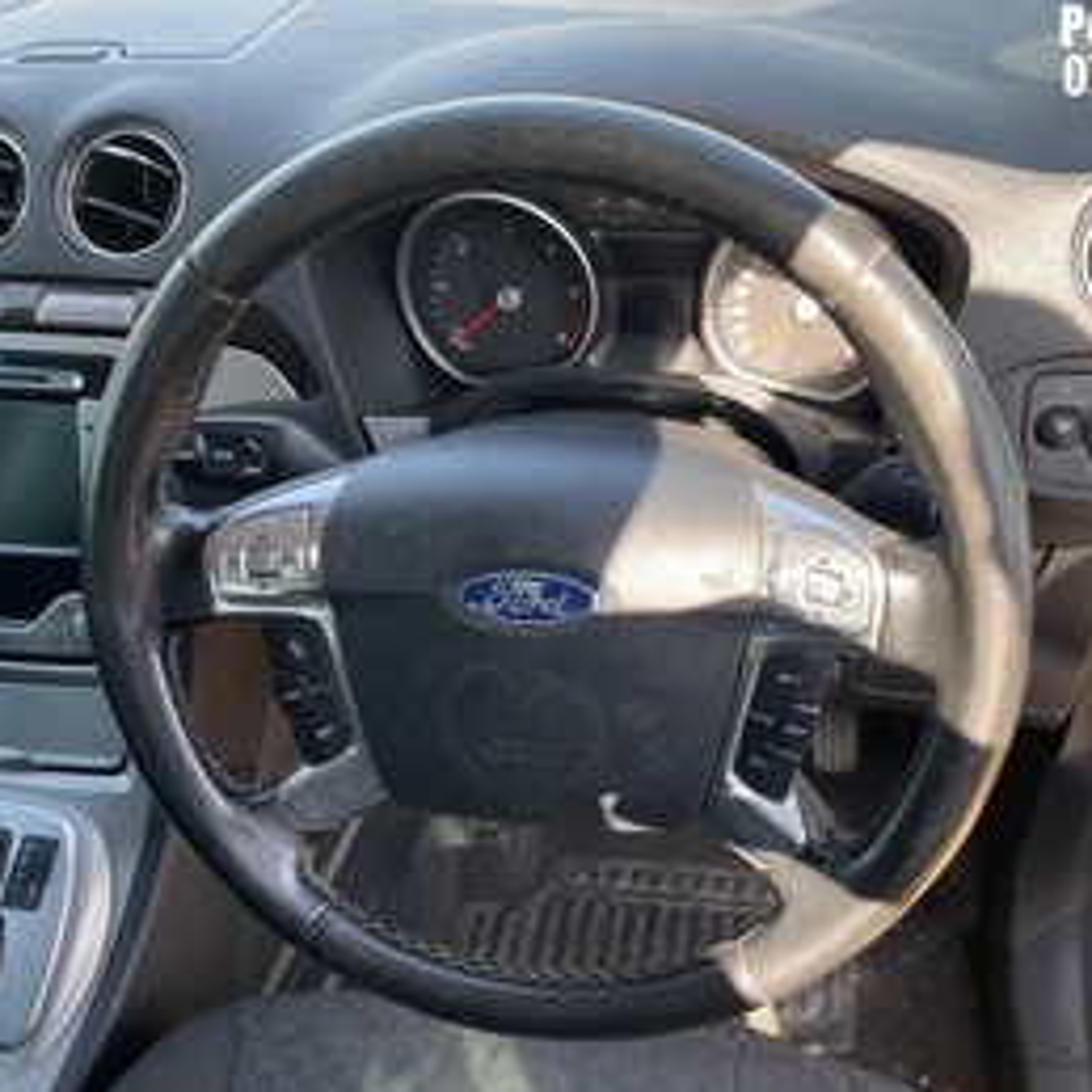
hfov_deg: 52.3
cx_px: 628
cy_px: 548
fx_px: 1106
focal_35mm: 31
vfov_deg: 52.5
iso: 32
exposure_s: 1/123
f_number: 1.6
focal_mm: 4.2
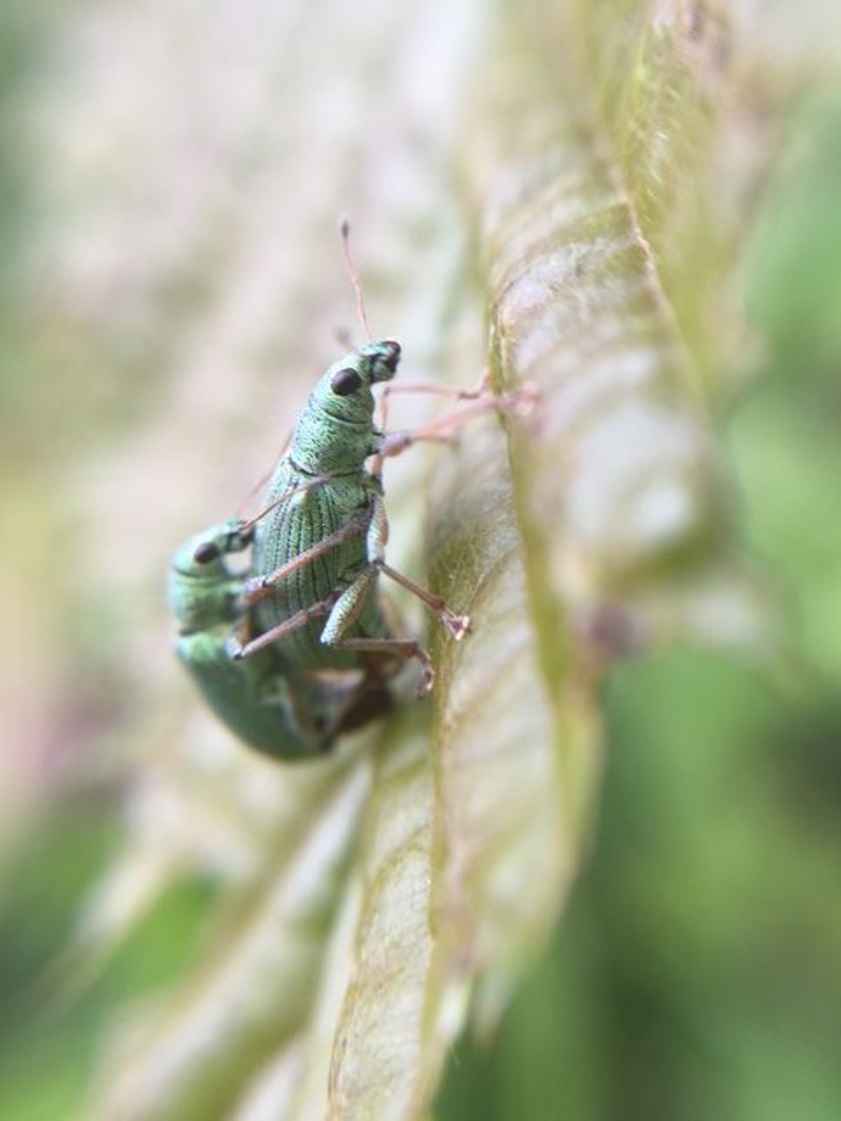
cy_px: 560
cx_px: 420
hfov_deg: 48.2
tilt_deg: -50.3
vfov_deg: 61.7
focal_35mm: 29
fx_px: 939
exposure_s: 1/100
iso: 25
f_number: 2.2
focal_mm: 4.15
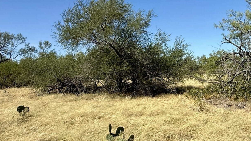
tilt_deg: +2.1
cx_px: 163
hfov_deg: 59.9
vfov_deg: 36.6
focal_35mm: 32
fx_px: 213
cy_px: 61
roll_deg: +2.4
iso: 50
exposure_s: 1/2092
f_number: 2.2
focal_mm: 2.22
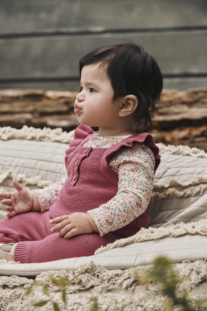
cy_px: 156
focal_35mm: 155
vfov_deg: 13.2
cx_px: 104
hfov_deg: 8.9
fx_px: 1337
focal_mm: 155
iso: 500
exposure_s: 1/400
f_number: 5
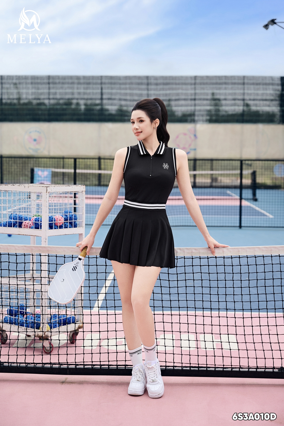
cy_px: 213
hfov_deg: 19.4
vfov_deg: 28.9
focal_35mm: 70
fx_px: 829
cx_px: 142
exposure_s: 1/400
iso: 200
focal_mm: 70
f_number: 3.5
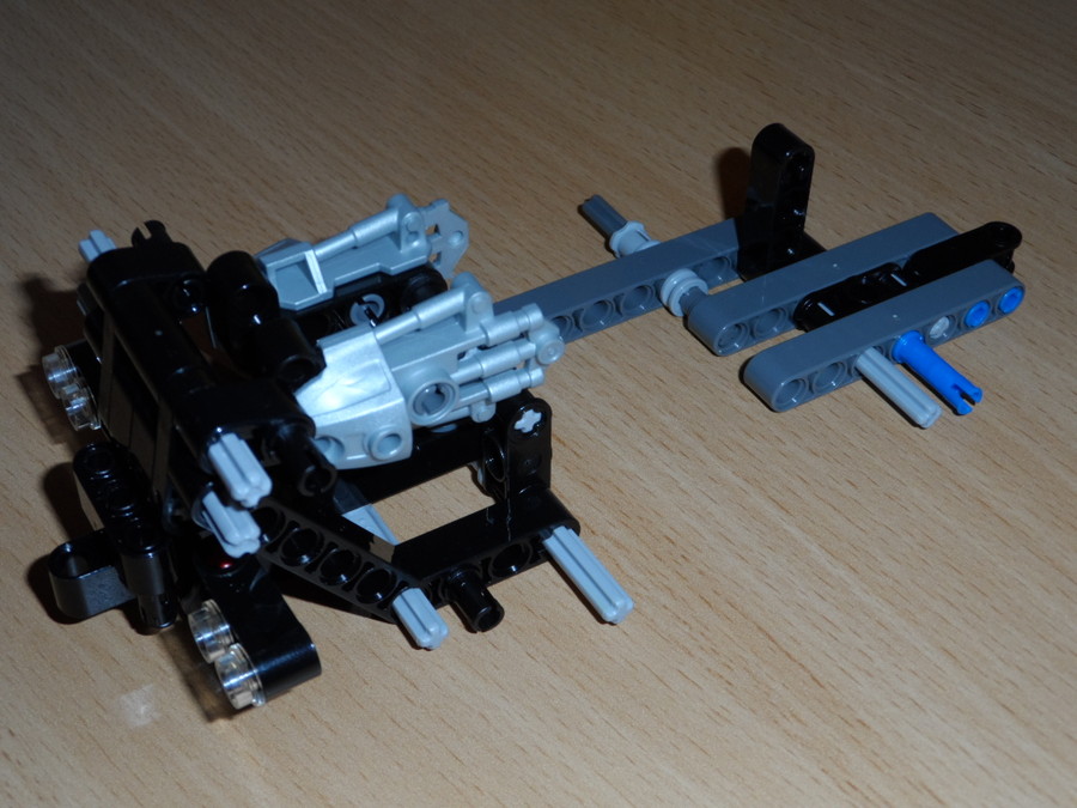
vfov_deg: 27.5
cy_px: 404
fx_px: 1649
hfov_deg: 36.2
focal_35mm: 53
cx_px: 538
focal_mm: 8.7
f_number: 4
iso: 100
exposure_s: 1/45
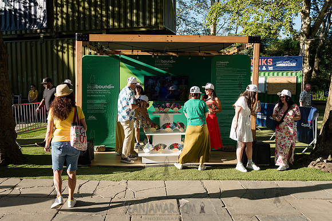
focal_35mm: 36
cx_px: 158
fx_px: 330
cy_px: 111
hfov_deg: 53.3
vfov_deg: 37.1
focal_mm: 32
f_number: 3.5
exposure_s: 1/1250
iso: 500
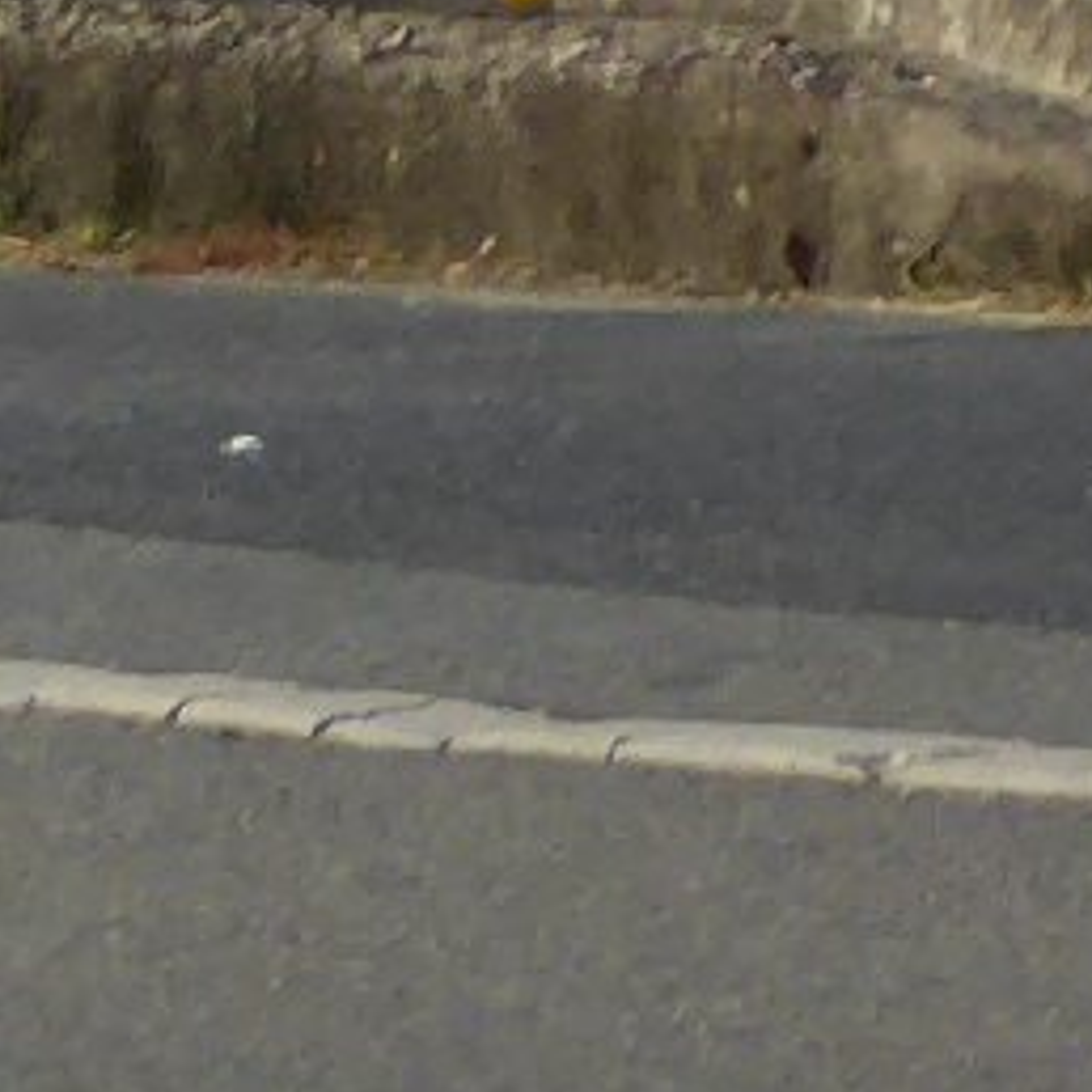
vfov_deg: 2.2
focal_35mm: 799
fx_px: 28517
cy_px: -1803
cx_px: -4067
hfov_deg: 2.1
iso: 100
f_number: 4.8
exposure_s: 1/250
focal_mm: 15
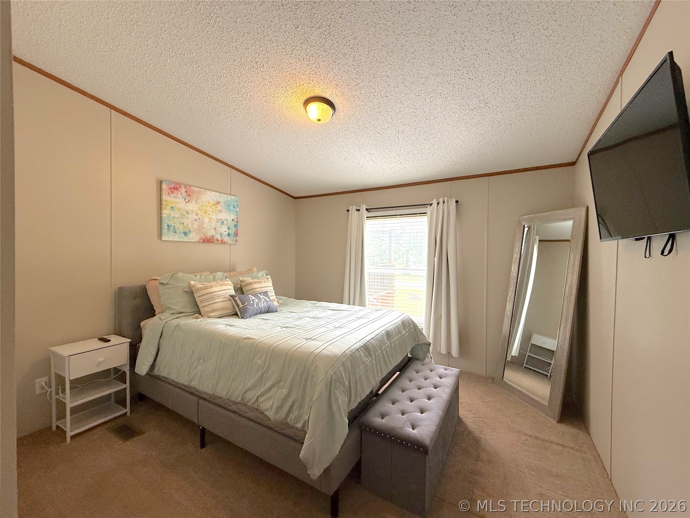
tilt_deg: -1.0
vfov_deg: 85.7
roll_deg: -0.5
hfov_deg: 102.1
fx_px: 279
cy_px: 259
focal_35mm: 14
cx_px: 345
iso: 125
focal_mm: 2.22
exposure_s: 1/99
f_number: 2.2
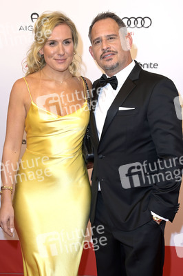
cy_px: 138
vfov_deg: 32.4
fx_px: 474
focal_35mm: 62
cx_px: 92
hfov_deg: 21.9
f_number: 6.3
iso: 400
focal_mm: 62
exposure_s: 1/250
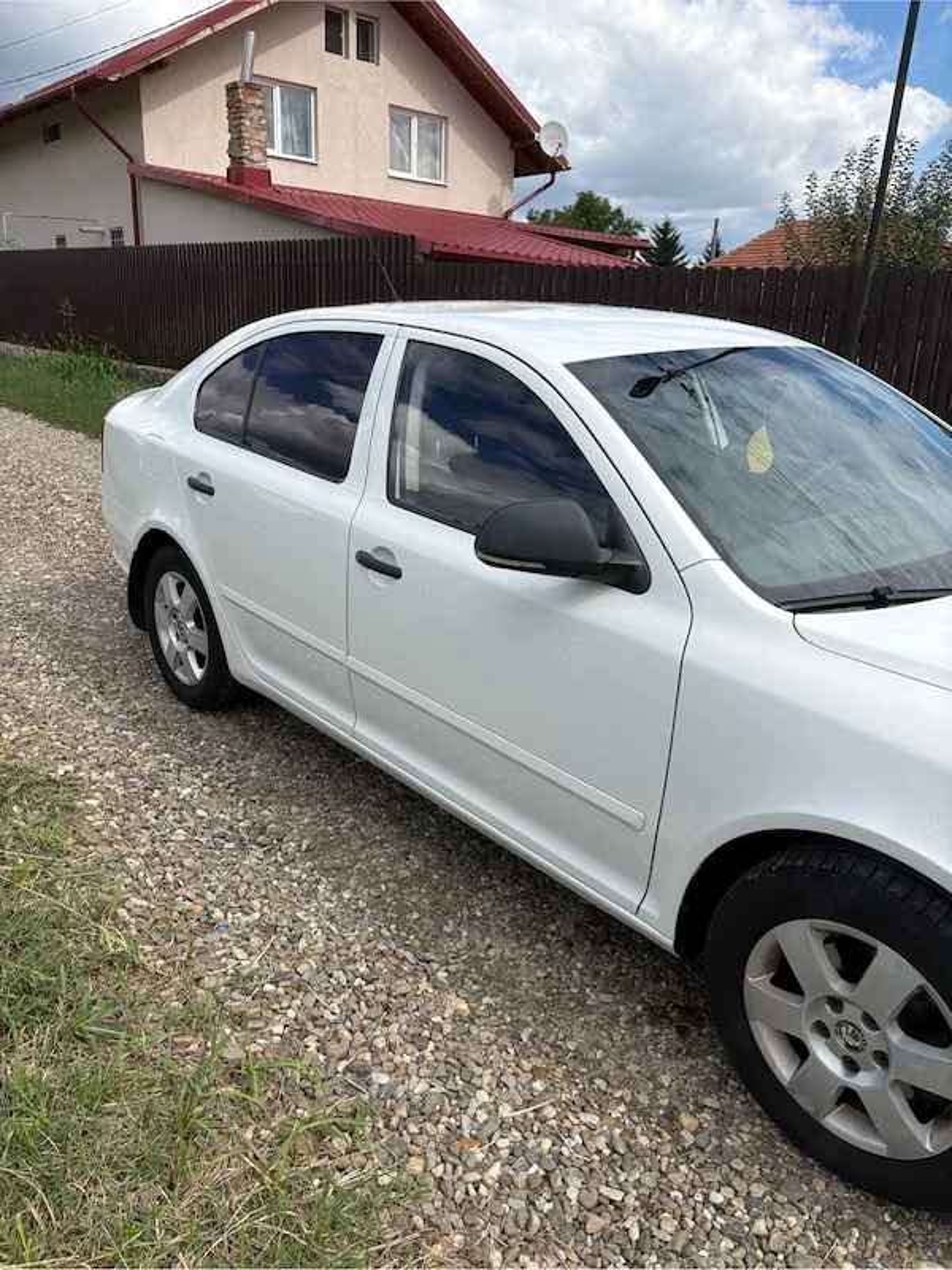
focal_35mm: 26
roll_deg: -1.4
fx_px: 953
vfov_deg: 67.3
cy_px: 635
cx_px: 476
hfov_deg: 53.1
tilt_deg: -16.6
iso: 50
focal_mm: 5.96
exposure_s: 1/2985
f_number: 1.6
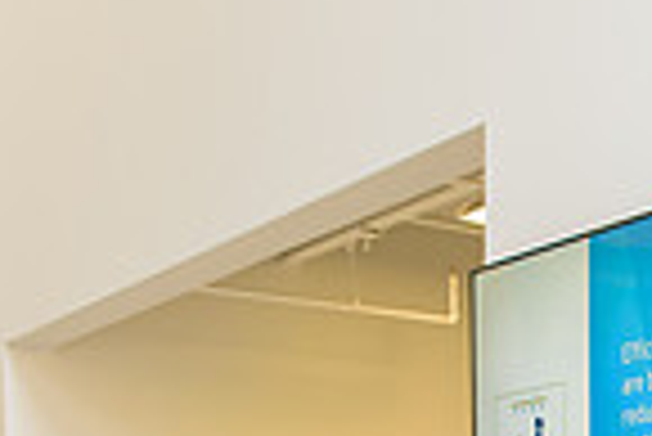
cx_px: 764
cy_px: 762
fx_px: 1740
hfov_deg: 20.0
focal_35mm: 96
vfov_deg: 13.0
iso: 1000
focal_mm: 24
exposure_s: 1/250
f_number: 3.2
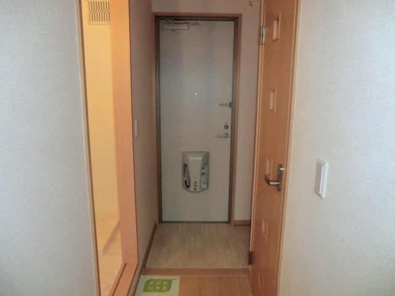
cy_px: 148
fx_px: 274
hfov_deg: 71.6
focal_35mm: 24
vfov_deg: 56.8
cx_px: 198
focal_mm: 4.3
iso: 400
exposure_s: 1/50
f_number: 3.2
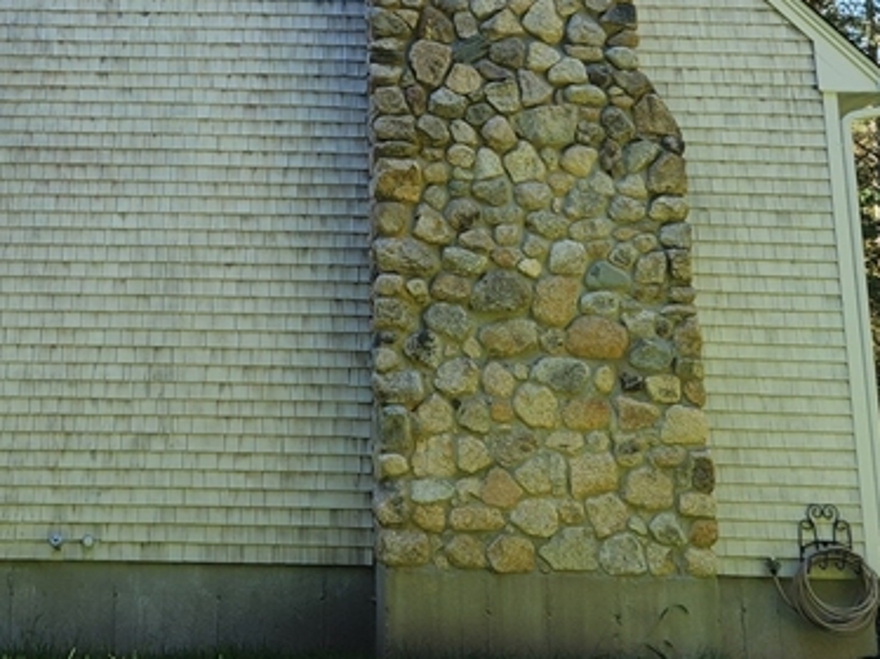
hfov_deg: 30.2
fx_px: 1601
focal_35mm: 63
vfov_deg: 22.3
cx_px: 221
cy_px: -14
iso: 20
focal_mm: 5.4
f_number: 1.8
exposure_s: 1/340
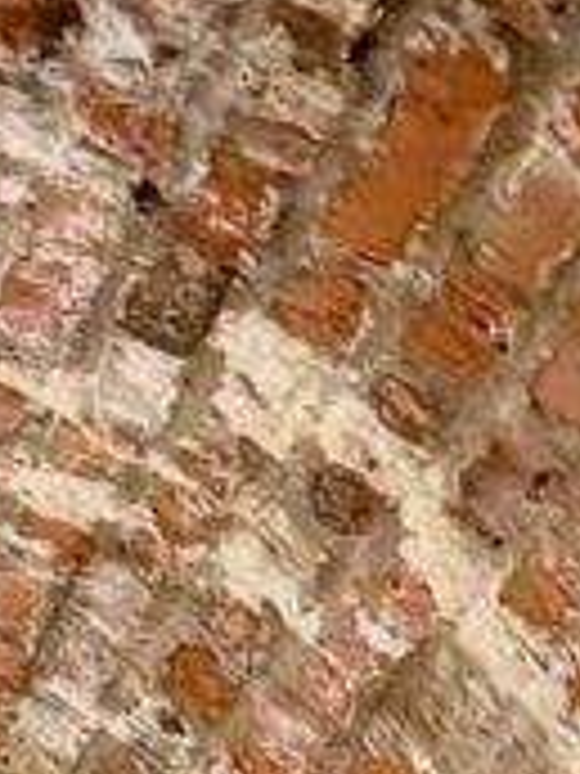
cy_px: 1674
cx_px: -418
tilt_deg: +0.8
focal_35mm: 143
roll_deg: -0.9
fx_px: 3195
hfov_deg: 9.9
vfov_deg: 11.9
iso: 640
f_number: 1.78
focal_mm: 6.76
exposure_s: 1/50
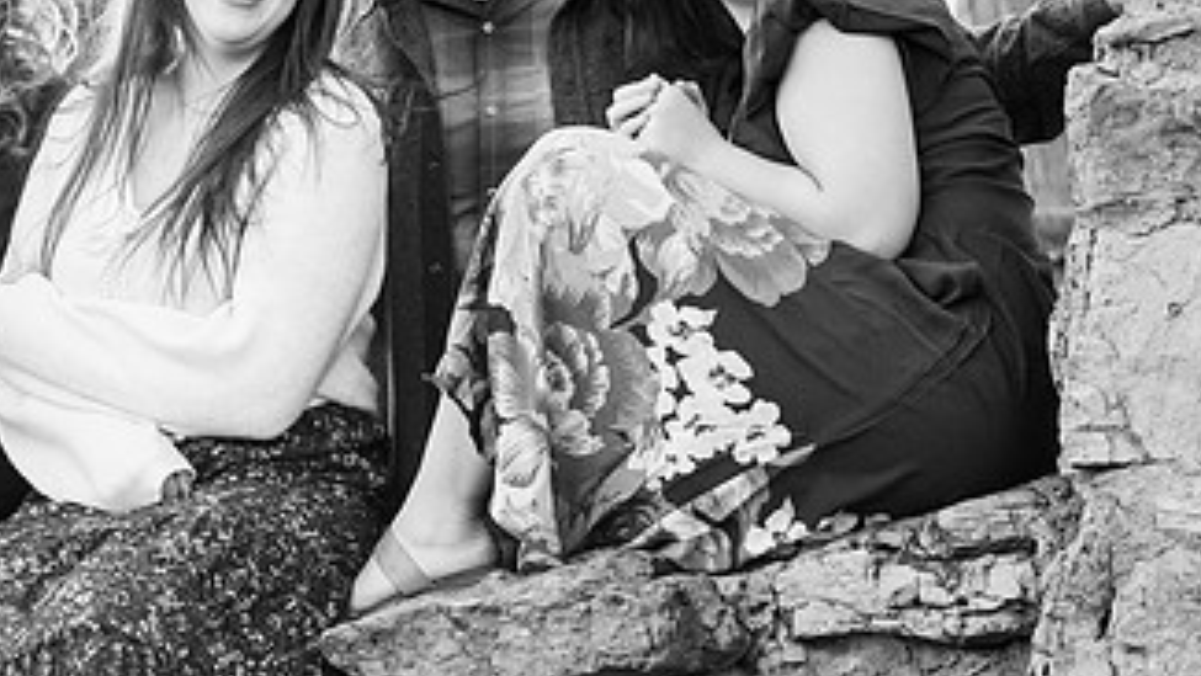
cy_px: 268
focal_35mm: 174
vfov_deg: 7.0
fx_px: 5543
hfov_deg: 12.3
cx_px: 163
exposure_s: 1/500
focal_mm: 93
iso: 2000
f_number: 5
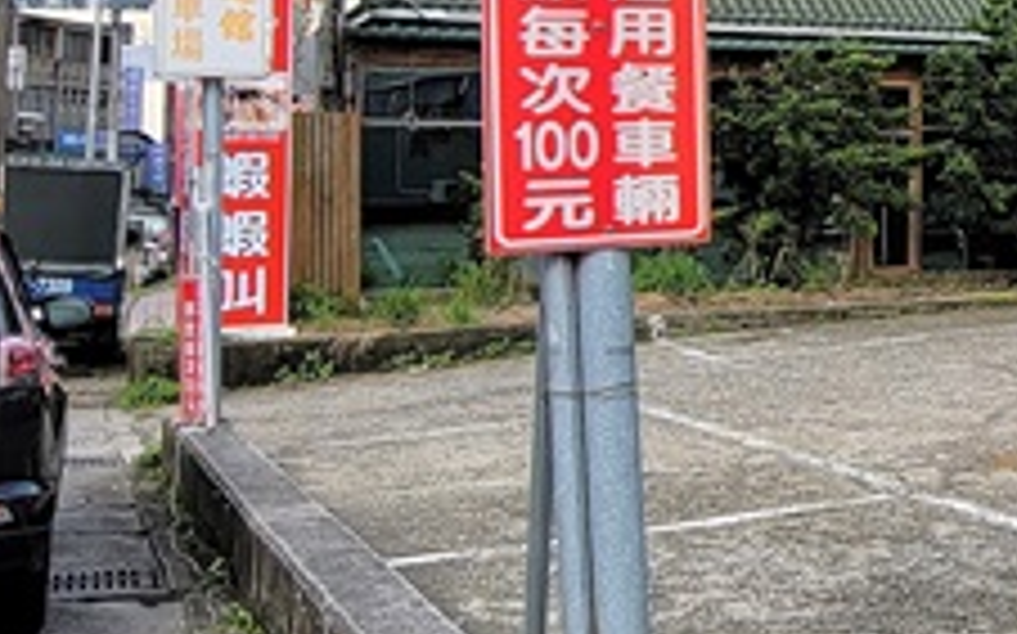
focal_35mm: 61
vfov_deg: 20.9
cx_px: 1300
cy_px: 81
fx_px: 1690
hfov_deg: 28.1
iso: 50
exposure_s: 1/1300
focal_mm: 2.2
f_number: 2.2
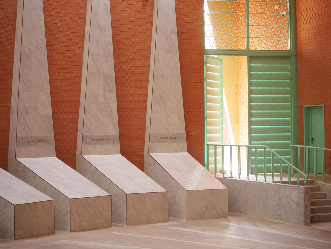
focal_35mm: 90
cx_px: 166
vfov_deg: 16.4
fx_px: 861
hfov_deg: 21.8
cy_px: 124
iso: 2000
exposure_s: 1/100
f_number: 4
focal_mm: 45
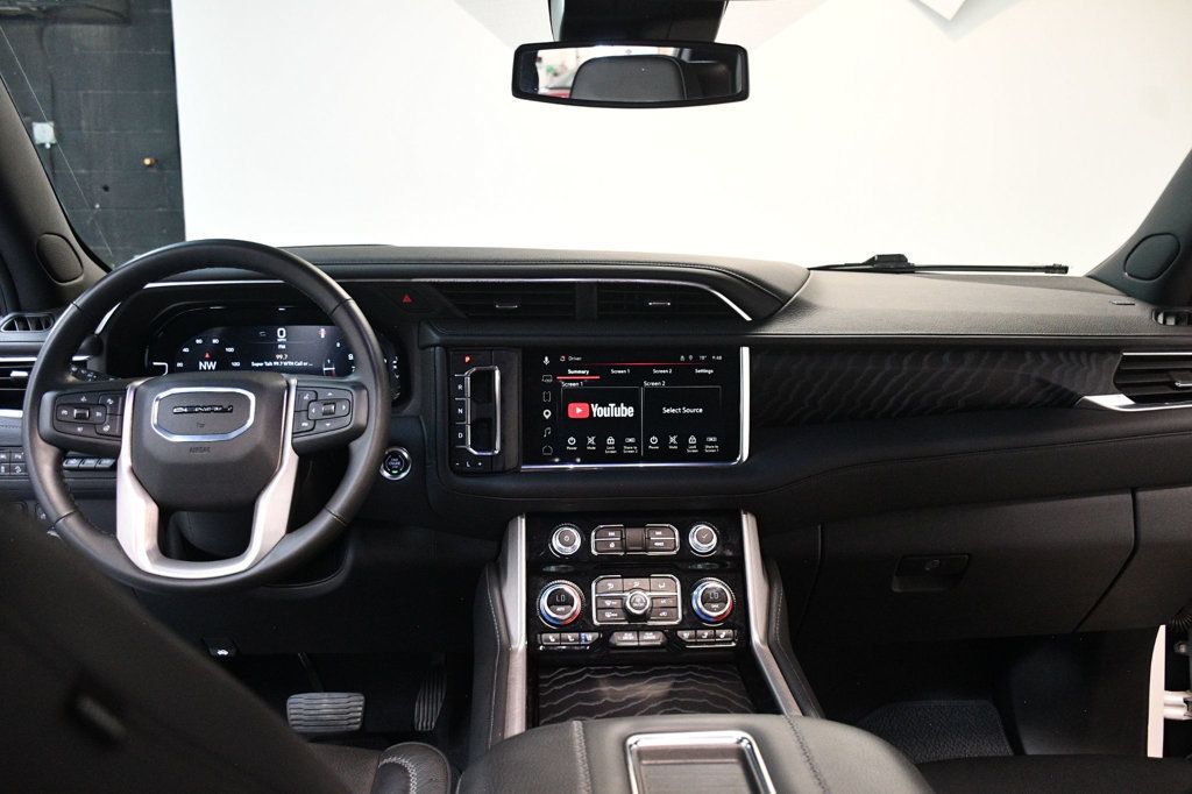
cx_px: 596
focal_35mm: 30
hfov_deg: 61.9
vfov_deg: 43.6
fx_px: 993
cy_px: 397
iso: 3200
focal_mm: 20
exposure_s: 1/60
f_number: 3.5
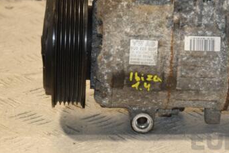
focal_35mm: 174
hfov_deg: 11.8
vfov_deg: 7.9
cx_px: 179
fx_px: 1108
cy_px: 50
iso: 800
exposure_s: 1/160
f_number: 6.3
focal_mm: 66
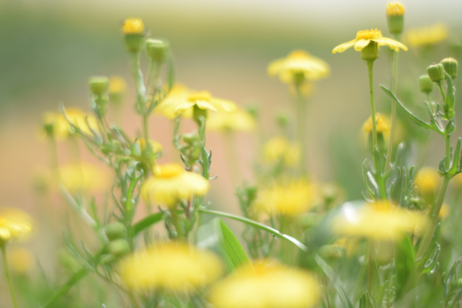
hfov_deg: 27.0
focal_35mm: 75
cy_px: 154
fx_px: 962
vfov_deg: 18.2
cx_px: 231
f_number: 1.8
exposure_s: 1/4000
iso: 200
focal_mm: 50
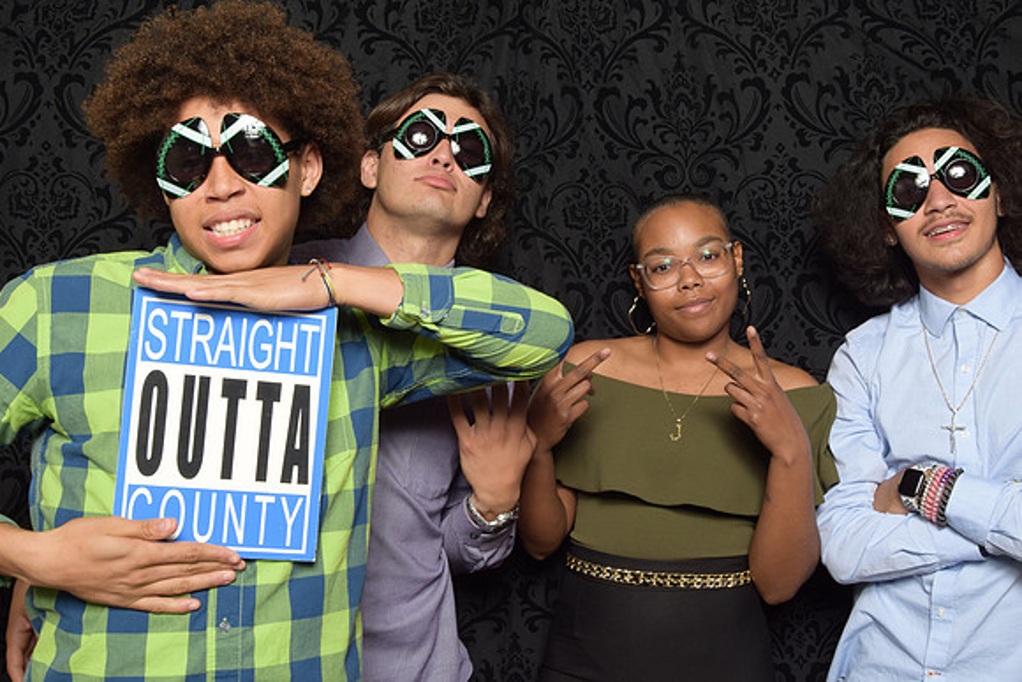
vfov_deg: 34.2
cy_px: 341
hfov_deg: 49.5
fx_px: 1107
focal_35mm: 39
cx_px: 511
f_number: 20
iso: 500
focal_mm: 26
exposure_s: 1/60
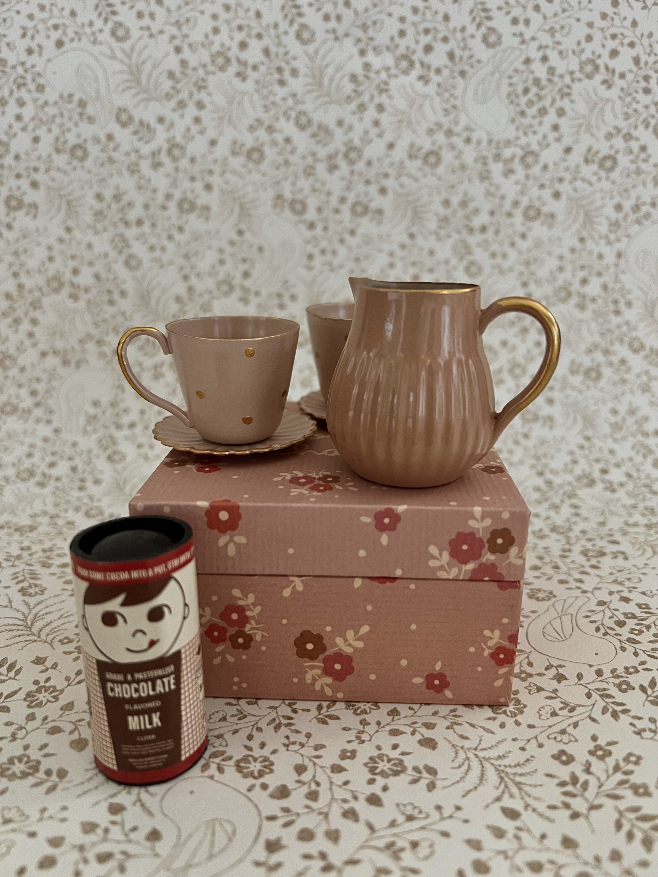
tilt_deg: -18.4
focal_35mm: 26
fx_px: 659
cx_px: 329
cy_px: 438
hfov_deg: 53.1
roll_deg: -0.4
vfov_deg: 67.3
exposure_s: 1/33
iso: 500
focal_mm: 5.7
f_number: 1.5
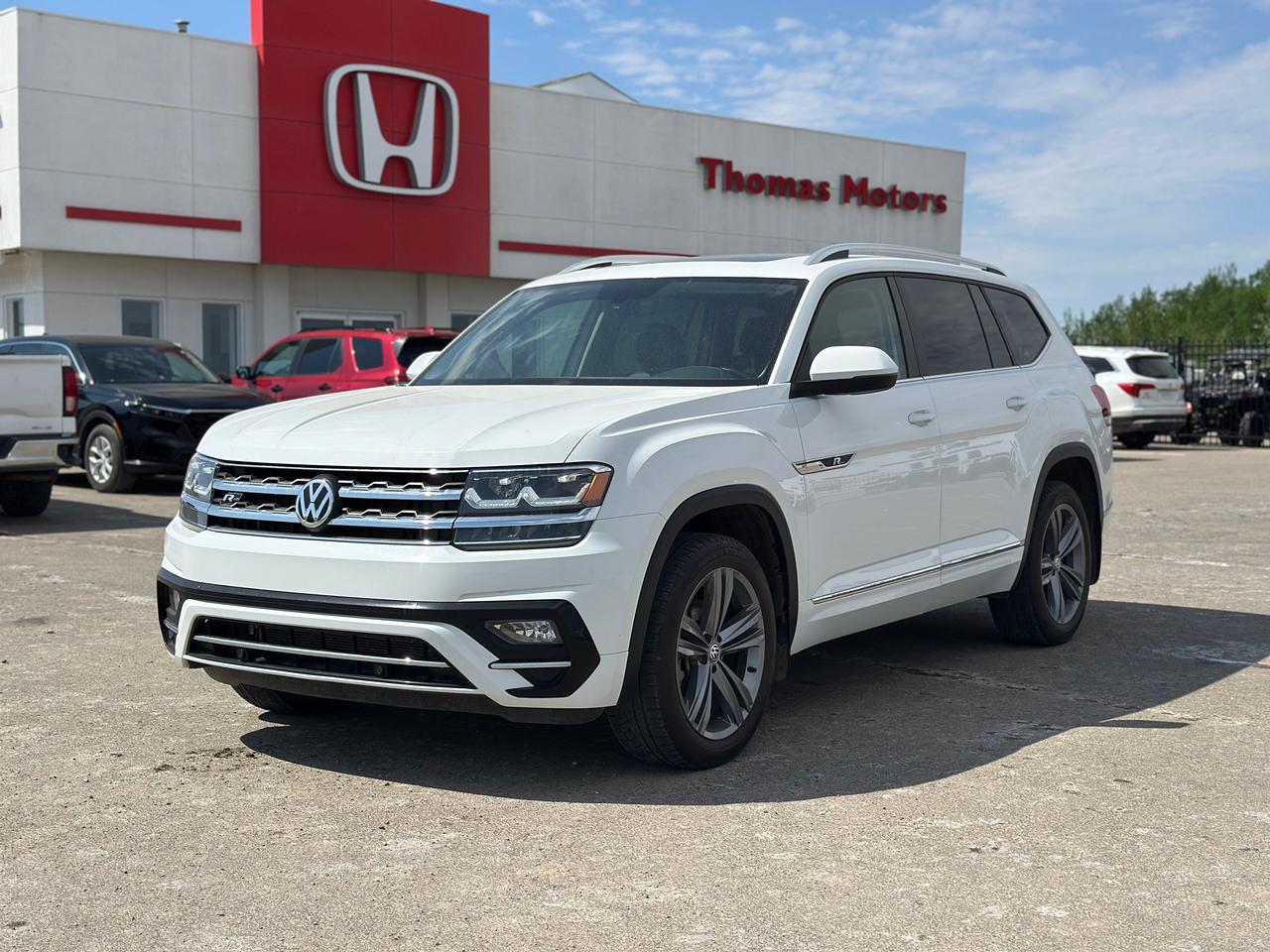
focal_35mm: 48
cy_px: 476
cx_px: 635
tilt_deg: -3.0
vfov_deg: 30.3
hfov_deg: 39.7
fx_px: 1761
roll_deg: +0.5
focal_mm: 6.86
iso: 80
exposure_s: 1/8929
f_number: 1.78
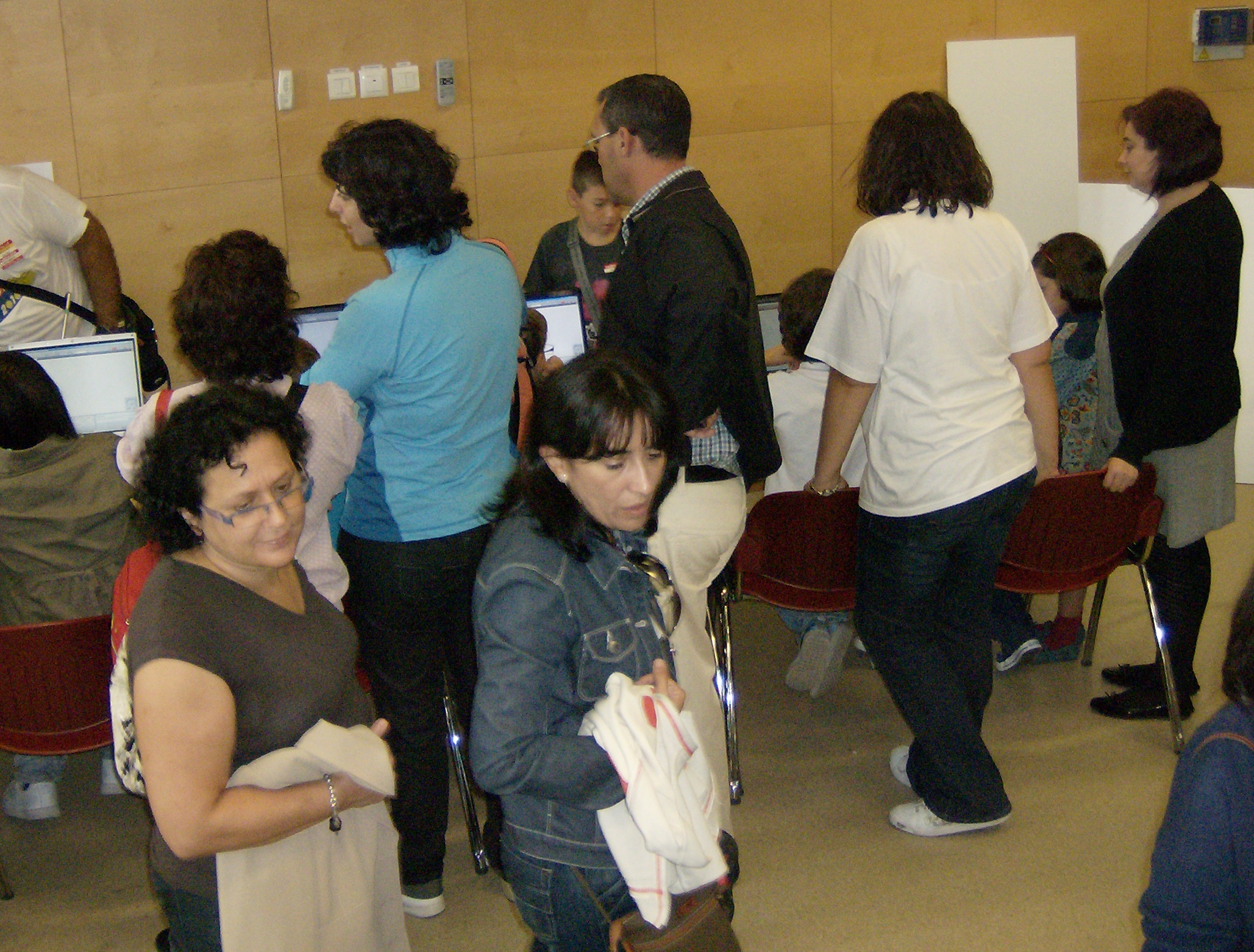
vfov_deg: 29.8
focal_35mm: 49
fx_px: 1783
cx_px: 595
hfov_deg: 38.7
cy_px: 379
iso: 200
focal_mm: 6
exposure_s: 1/60
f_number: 2.8
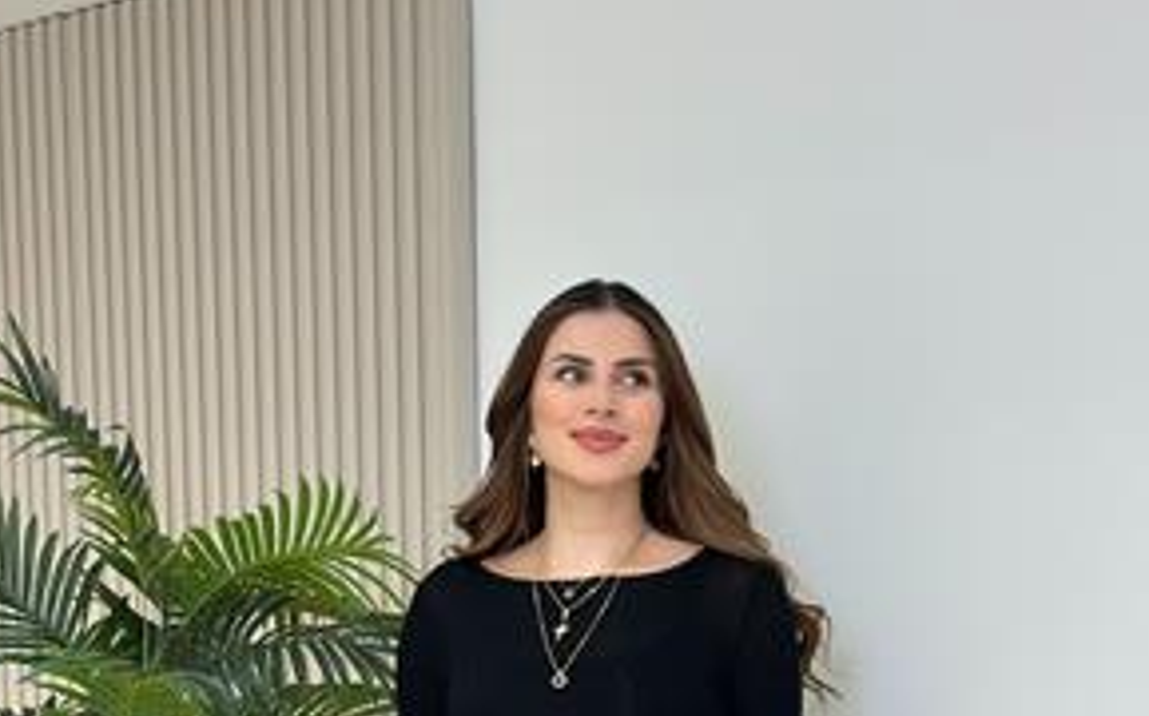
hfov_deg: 22.1
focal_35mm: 94
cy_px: 953
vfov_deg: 13.3
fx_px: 2941
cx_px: 608
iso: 64
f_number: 1.78
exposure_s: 1/137
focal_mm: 6.86
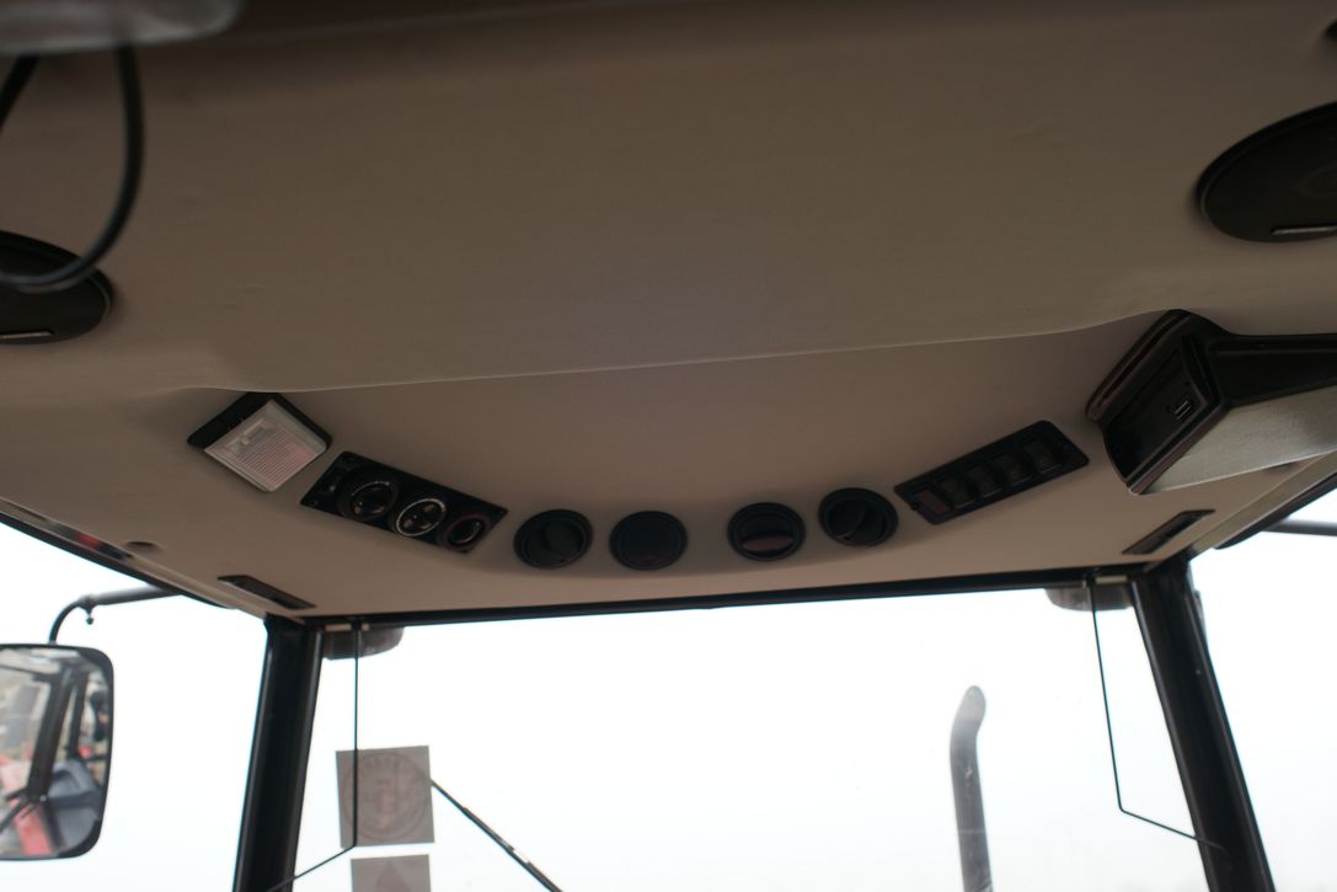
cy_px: 446
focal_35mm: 35
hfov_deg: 54.4
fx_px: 1300
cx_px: 668
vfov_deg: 37.9
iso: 200
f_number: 5
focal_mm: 35
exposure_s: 1/80
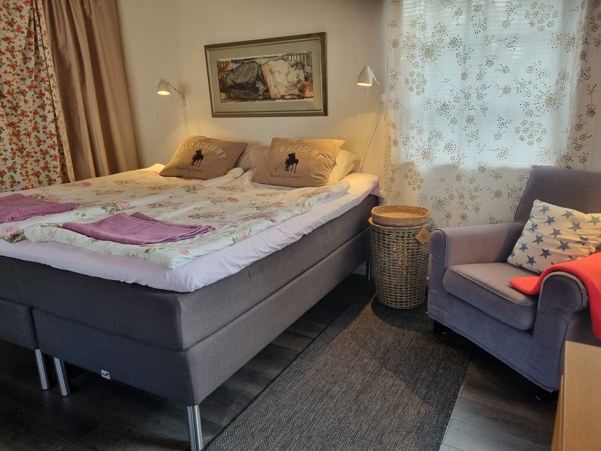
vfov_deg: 53.1
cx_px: 300
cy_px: 226
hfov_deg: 67.3
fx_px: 451
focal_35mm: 26
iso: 125
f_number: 1.8
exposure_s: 1/100
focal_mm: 5.4
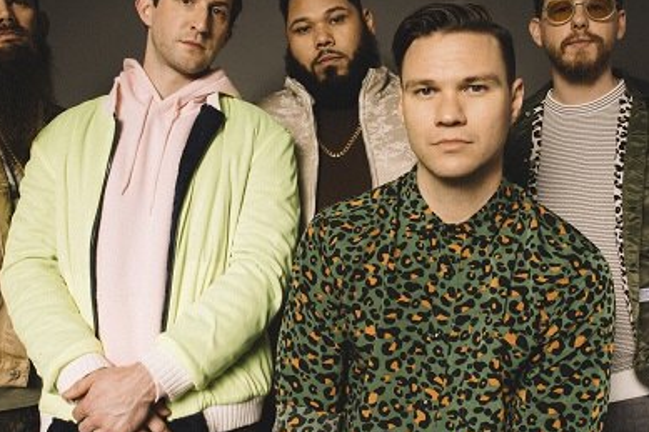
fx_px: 667
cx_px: 302
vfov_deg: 35.8
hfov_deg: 51.9
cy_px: 168
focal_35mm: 37
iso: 200
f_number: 13
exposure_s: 1/200
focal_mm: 24
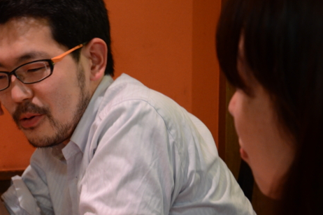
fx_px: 745
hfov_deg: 24.1
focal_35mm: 83
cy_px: 135
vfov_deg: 16.4
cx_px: 63
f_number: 4.2
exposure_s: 1/30
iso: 1600
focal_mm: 32
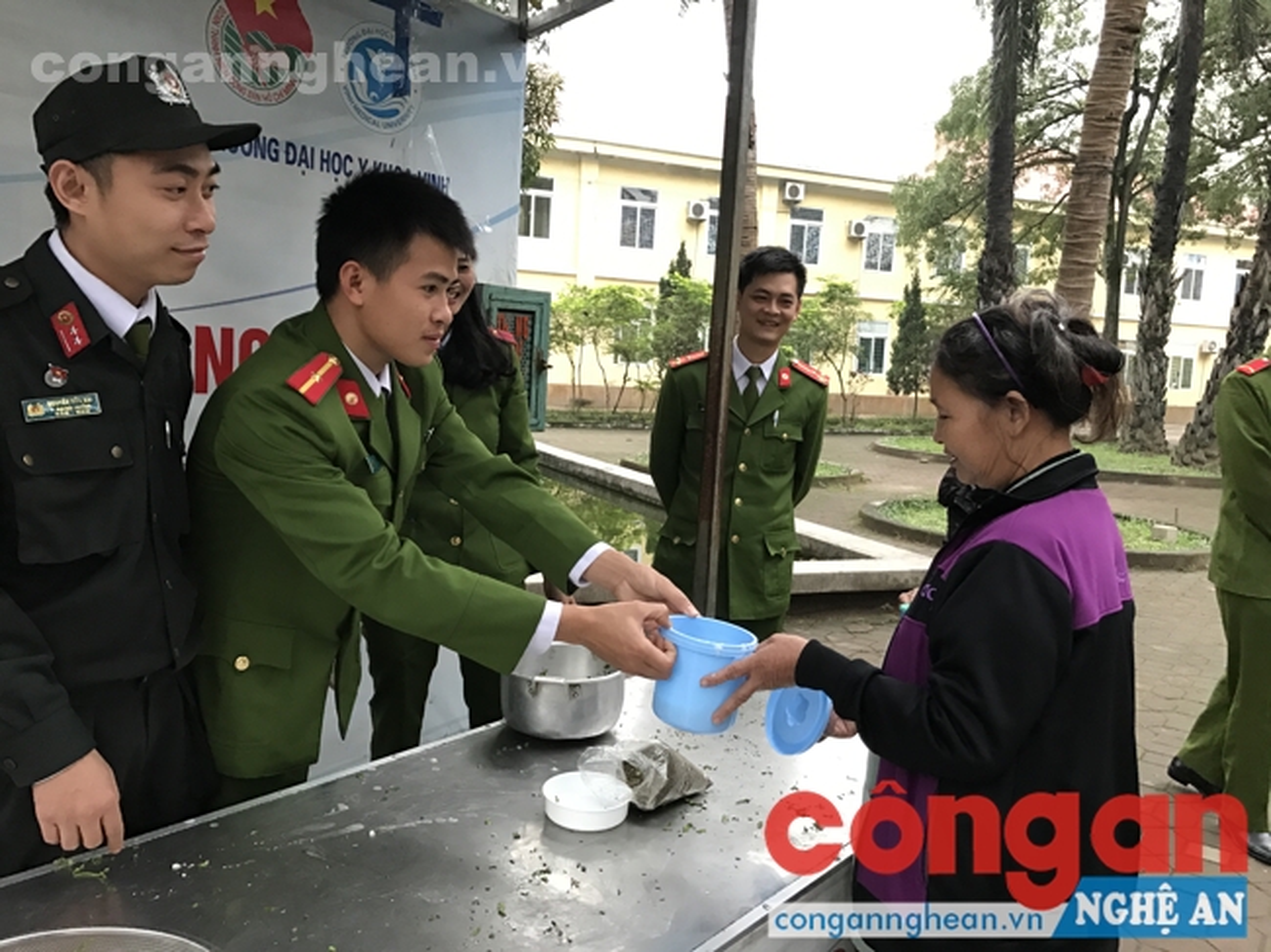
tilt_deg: -6.2
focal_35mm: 28
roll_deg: -2.0
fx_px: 1028
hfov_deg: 63.5
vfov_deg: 49.7
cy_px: 476
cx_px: 636
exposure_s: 1/17
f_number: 1.8
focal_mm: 3.99
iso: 80
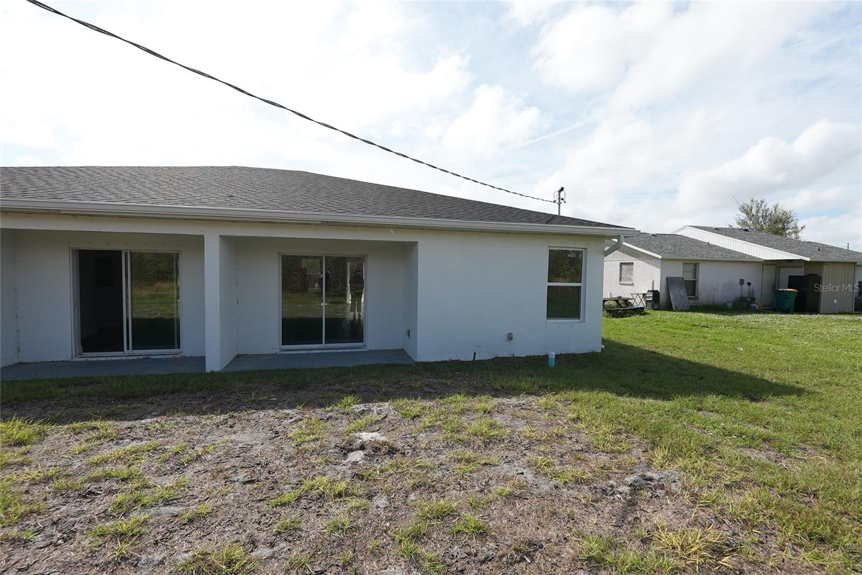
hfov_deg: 96.7
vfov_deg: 73.8
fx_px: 383
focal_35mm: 16
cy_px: 288
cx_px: 431
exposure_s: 1/640
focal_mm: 11
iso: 80
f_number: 4.5
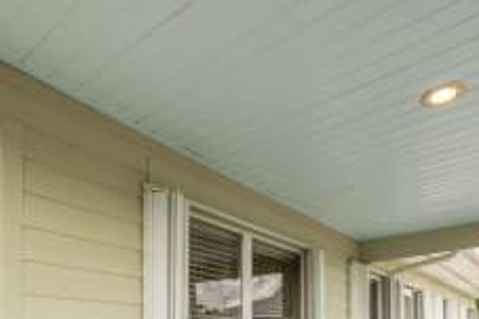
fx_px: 399
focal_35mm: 30
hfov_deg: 61.6
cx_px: 203
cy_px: 333
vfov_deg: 37.8
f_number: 8
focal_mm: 14
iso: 200
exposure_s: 1/200
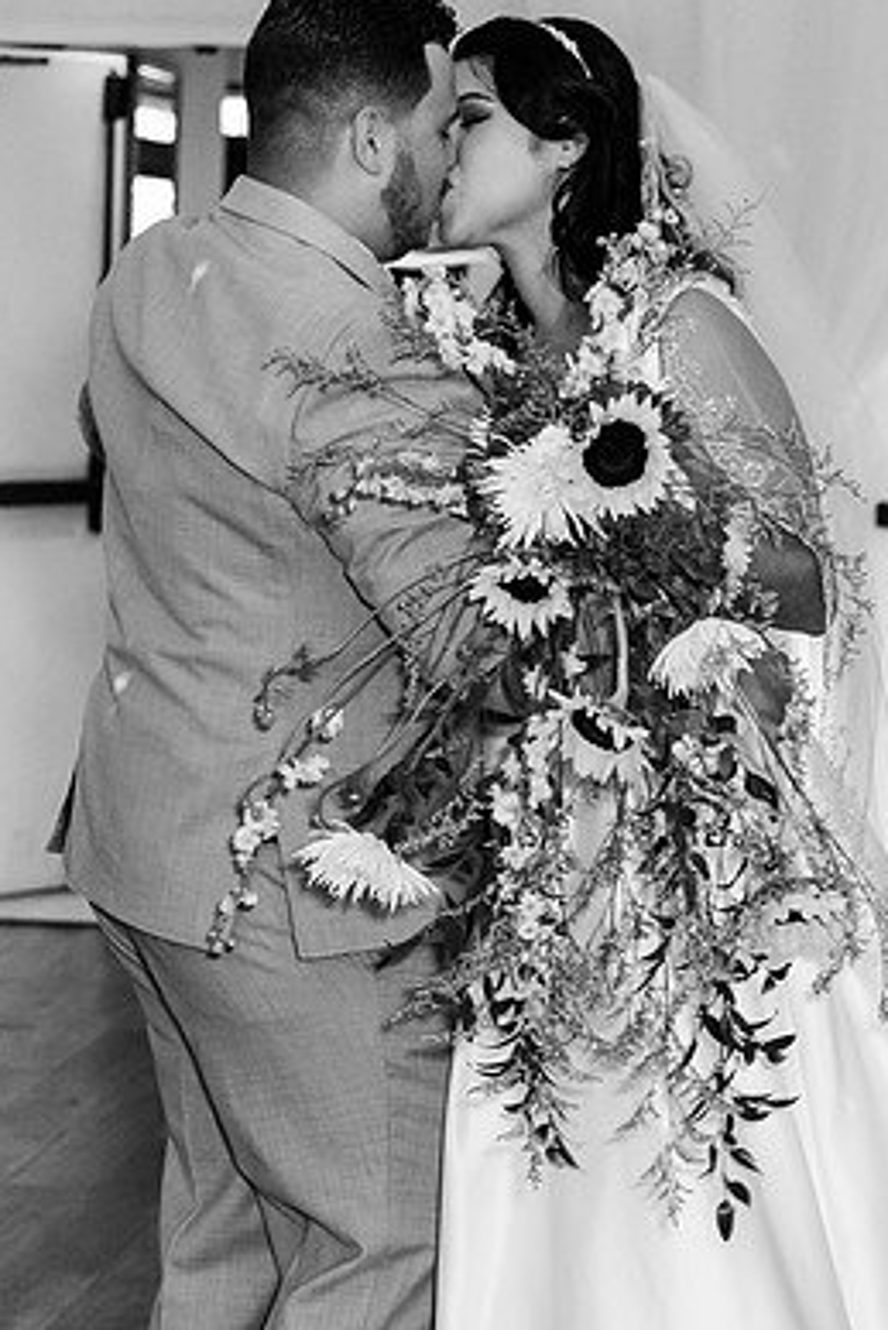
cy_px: 766
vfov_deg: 15.8
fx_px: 4805
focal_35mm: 130
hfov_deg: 10.5
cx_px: 116
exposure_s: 1/125
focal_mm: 55
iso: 3200
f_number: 4
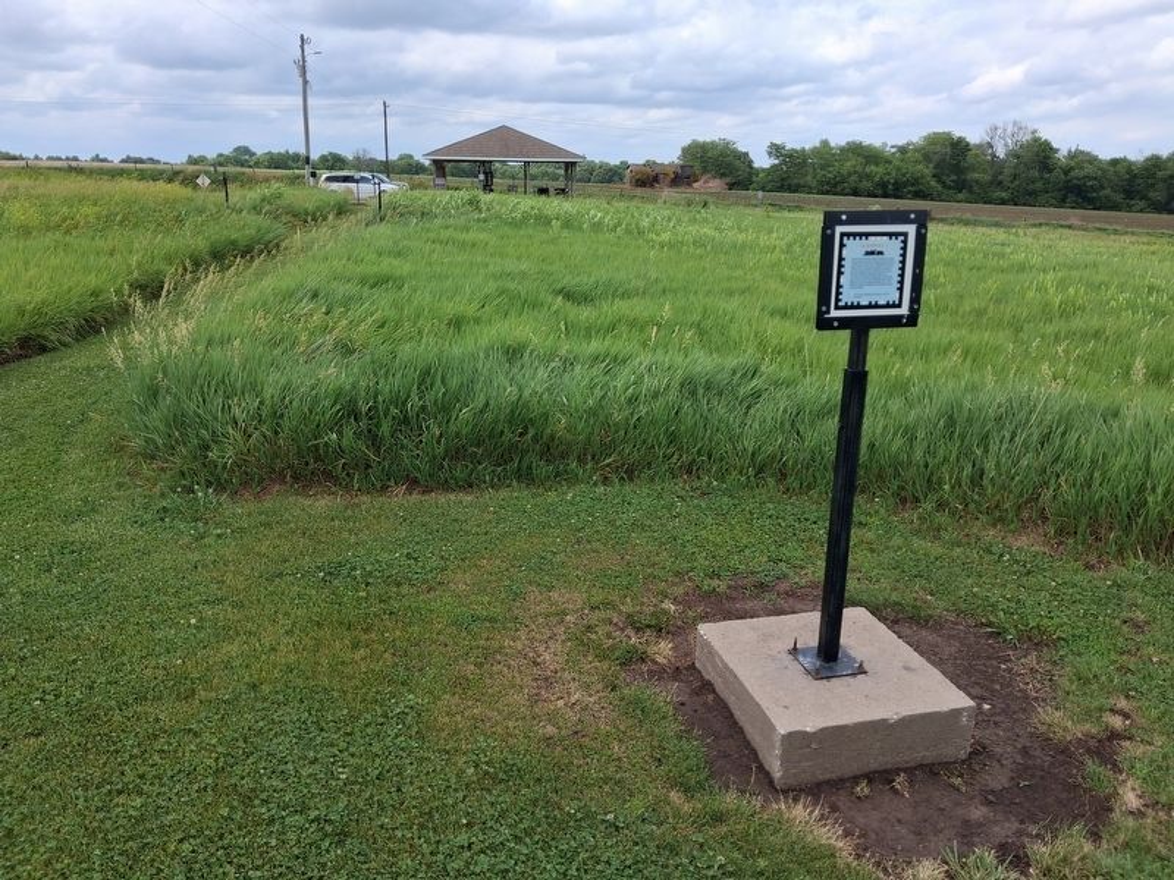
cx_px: 587
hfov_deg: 65.3
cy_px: 440
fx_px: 916
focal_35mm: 27
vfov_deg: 51.4
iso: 25
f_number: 1.8
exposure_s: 1/526
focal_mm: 4
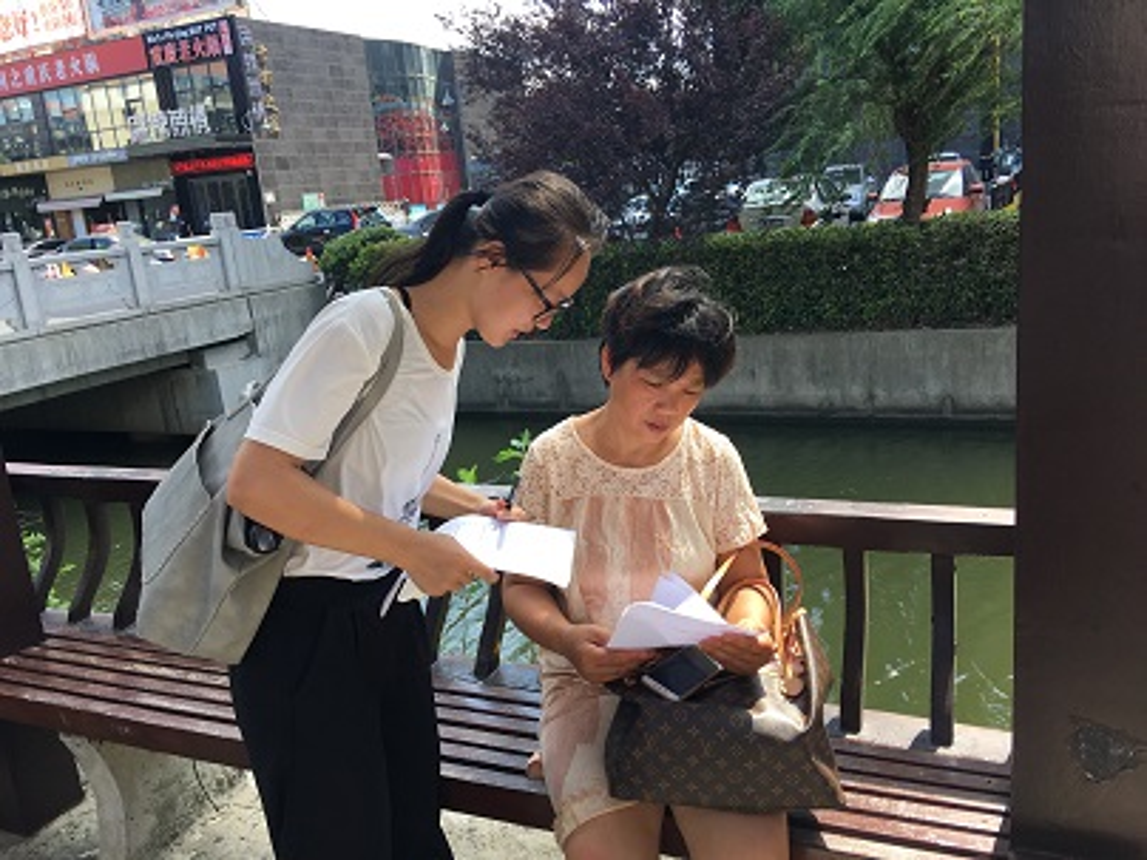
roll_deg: +6.4
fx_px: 961
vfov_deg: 48.2
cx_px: 574
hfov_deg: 61.7
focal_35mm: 29
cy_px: 430
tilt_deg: -12.6
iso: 25
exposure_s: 1/265
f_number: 2.2
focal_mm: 4.15
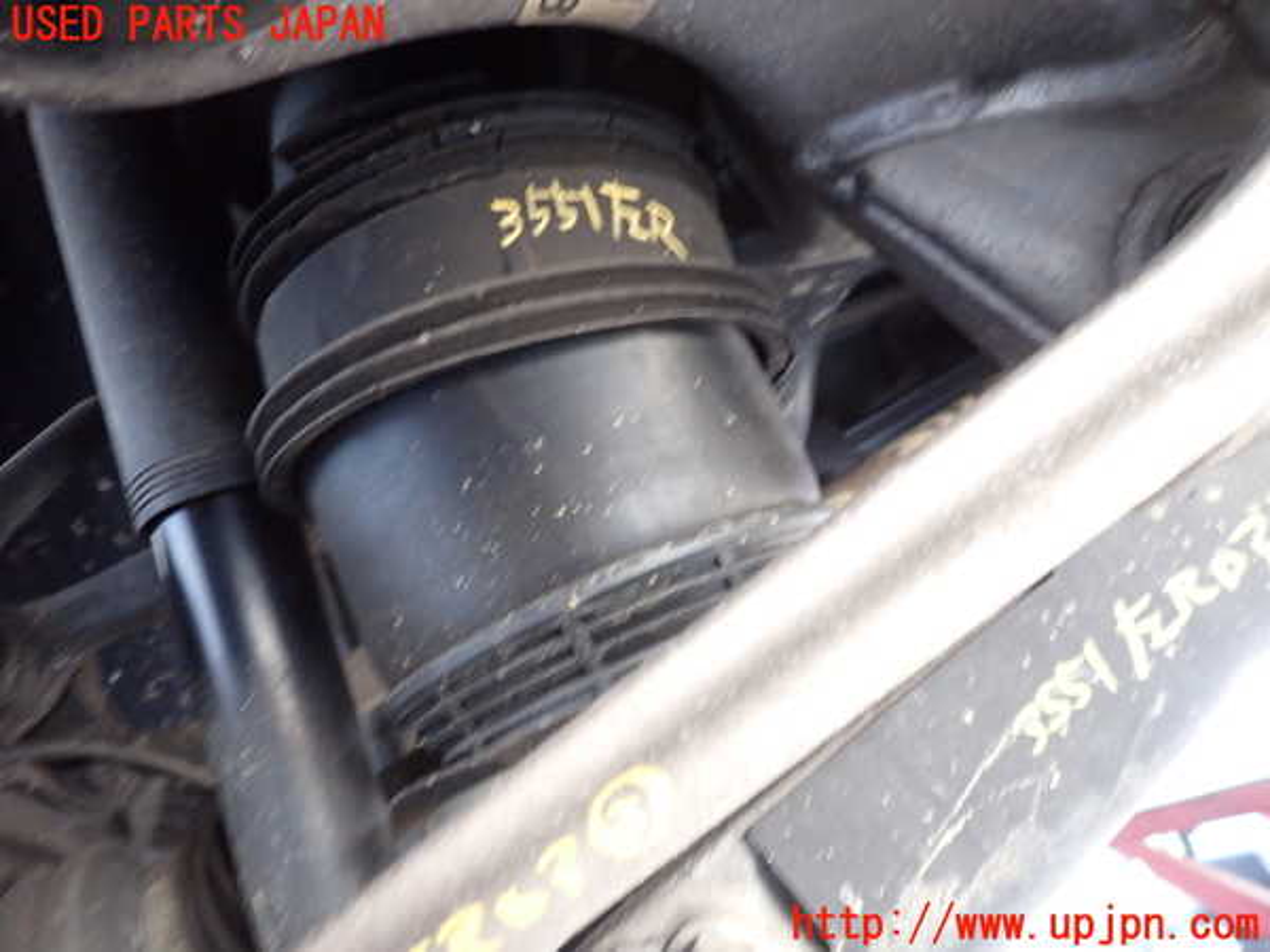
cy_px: 476
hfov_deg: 69.4
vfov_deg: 54.9
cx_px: 635
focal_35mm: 25
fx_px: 917
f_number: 2
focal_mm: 4.5
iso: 500
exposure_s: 1/30
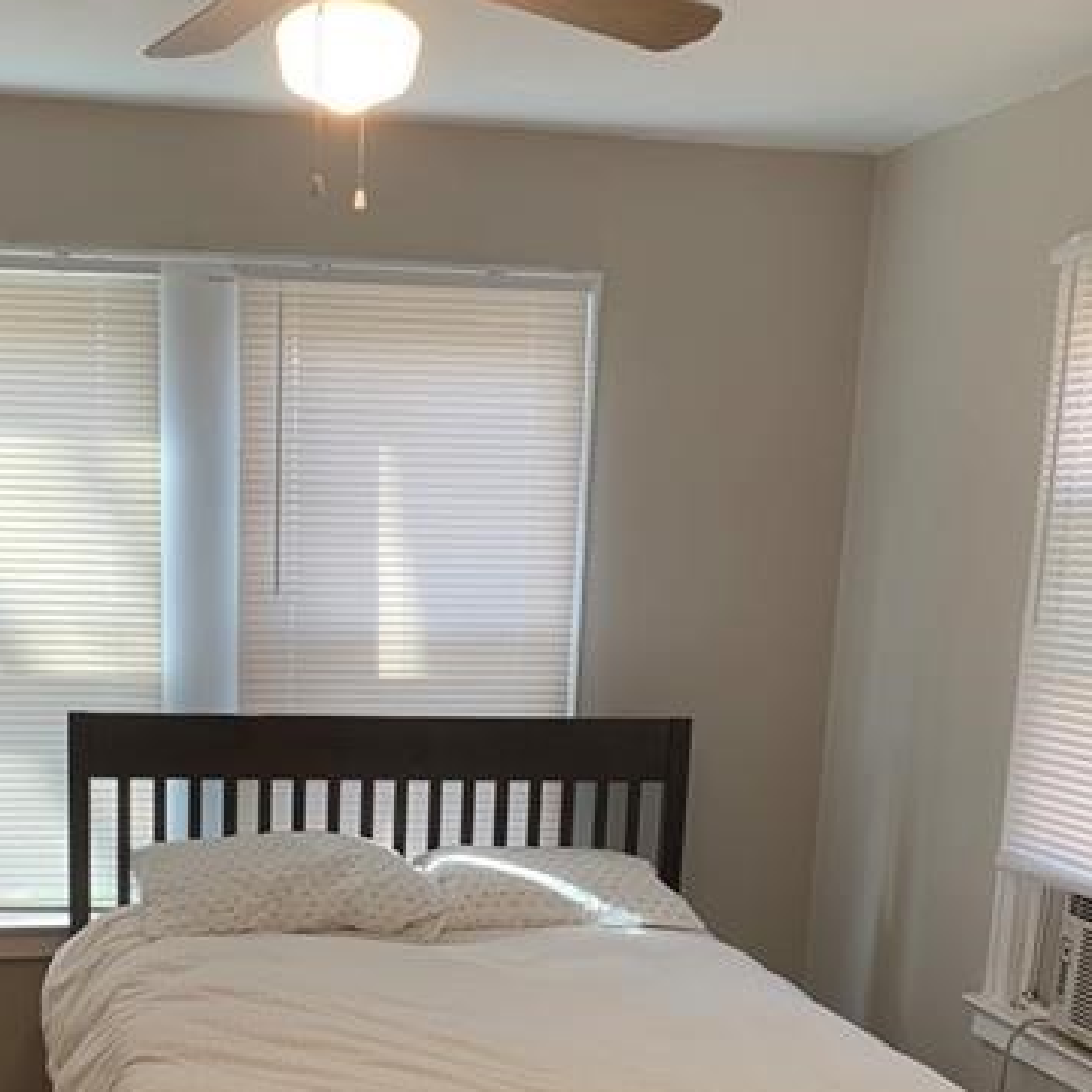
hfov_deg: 34.2
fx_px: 1749
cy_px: 919
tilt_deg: -11.6
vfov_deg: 33.4
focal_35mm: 49
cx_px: 331
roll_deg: -1.6
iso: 50
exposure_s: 1/60
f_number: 1.8
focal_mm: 4.25
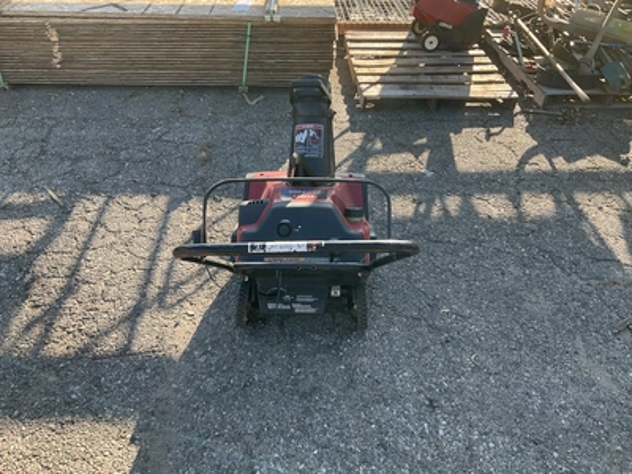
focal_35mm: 29
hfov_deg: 61.7
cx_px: 316
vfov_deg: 48.2
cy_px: 237
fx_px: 529
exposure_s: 1/348
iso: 25
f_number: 1.8
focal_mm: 3
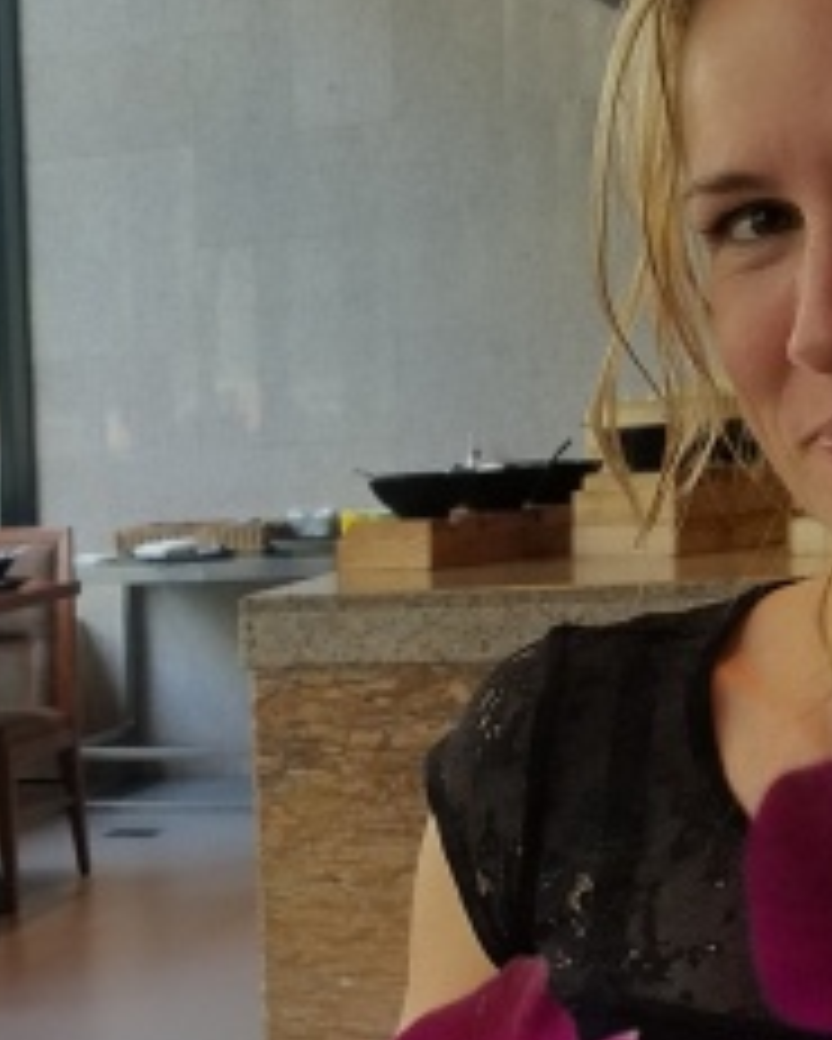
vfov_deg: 21.6
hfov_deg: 16.8
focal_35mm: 88
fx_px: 2707
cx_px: -144
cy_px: 770
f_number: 1.7
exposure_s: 1/100
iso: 100
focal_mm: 4.2
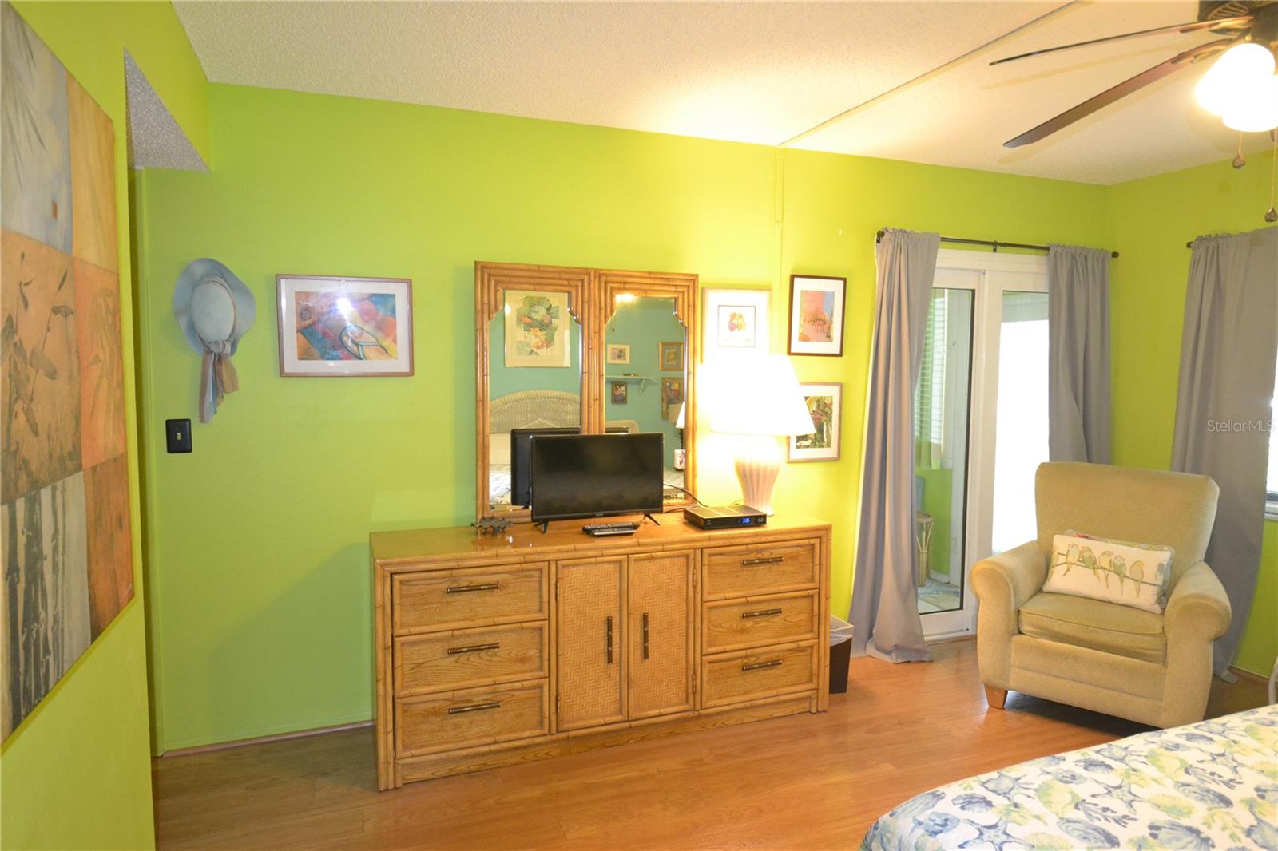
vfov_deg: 59.5
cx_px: 639
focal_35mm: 21
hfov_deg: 81.2
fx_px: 745
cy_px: 426
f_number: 4
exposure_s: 1/60
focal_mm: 14
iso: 2500
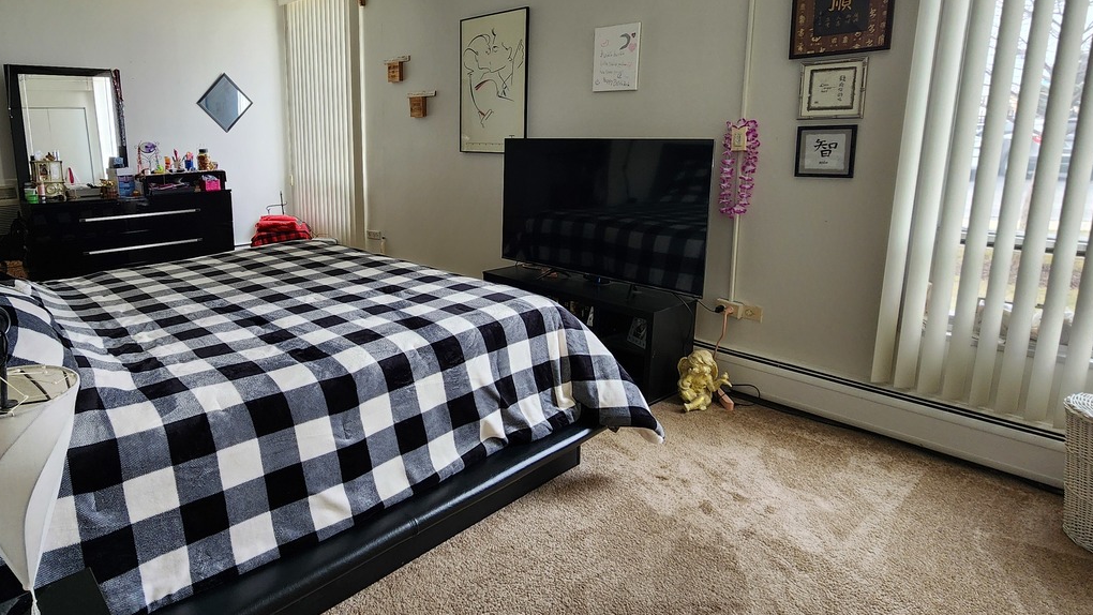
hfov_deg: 84.5
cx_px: 394
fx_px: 580
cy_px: 251
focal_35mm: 20
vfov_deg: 55.5
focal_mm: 2.2
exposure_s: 1/60
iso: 125
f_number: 2.2
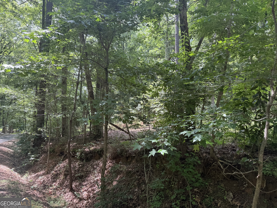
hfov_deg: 71.6
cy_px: 104
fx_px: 192
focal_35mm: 24
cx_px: 138
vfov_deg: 56.8
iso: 64
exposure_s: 1/134
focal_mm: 6.76
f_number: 1.78
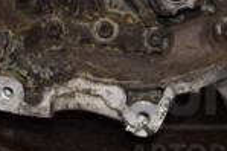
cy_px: -111
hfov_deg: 10.7
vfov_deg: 6.9
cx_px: 101
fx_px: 1216
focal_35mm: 193
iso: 800
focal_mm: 32
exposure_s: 1/60
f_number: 5
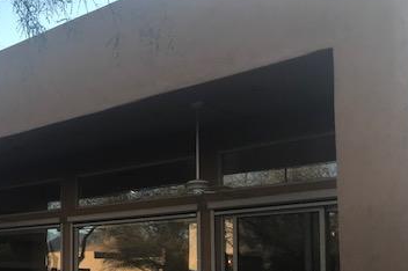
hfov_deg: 35.5
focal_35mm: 53
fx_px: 600
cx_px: 48
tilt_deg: +5.0
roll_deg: -1.0
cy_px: 242
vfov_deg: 24.7
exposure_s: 1/441
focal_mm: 3.99
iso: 20
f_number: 1.8
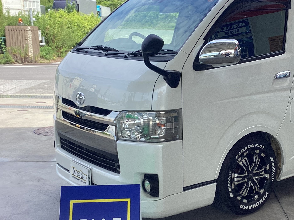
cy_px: 131
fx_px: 459
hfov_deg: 34.5
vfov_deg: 27.0
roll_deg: -1.2
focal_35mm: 54
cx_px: 234
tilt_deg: -12.0
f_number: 2.4
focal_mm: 3.3
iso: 25
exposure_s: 1/458
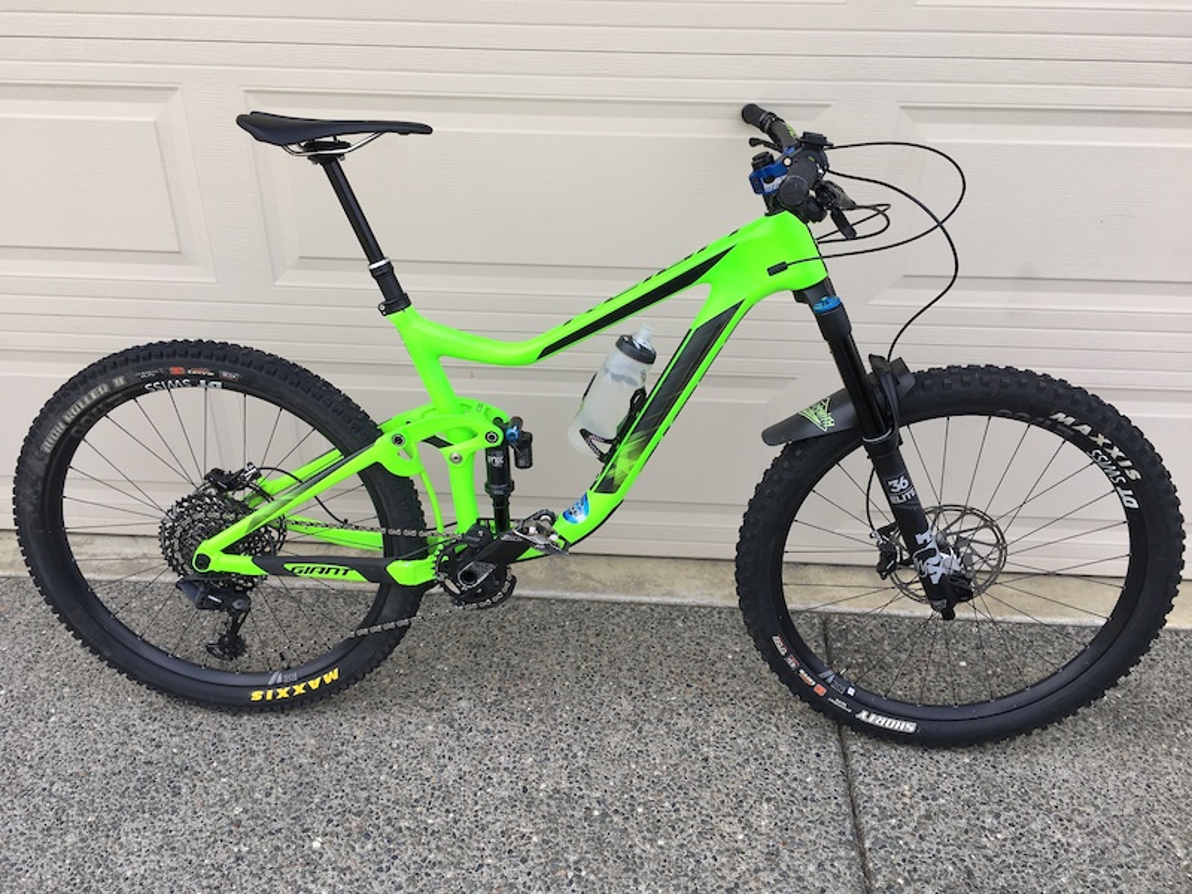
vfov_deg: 48.2
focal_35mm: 29
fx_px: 999
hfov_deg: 61.7
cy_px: 447
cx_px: 596
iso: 25
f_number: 2.2
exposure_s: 1/331
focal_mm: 4.15
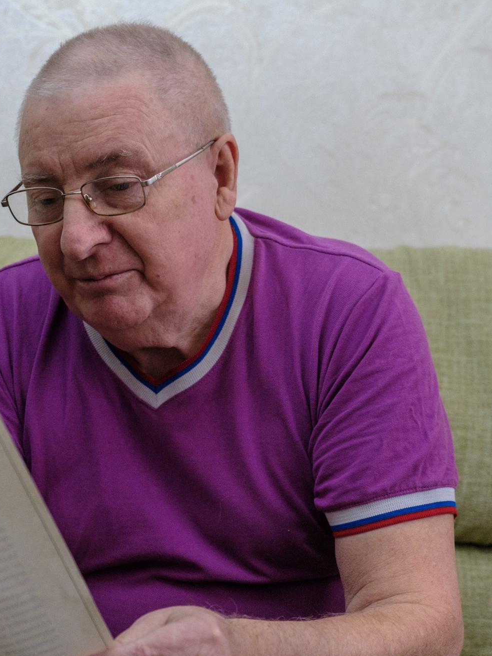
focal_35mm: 71
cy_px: 328
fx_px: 1346
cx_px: 223
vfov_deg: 27.4
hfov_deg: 20.7
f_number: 3.6
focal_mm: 32.9
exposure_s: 1/125
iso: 2000
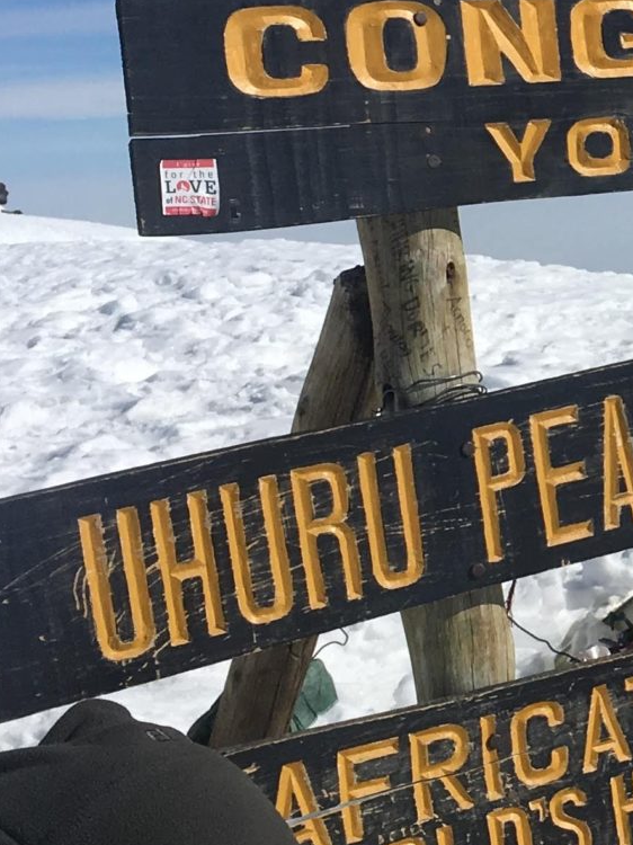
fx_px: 2415
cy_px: 195
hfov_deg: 13.8
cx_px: 1020
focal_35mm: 99
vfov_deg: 19.7
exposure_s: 1/4808
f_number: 2.2
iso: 25
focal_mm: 4.15
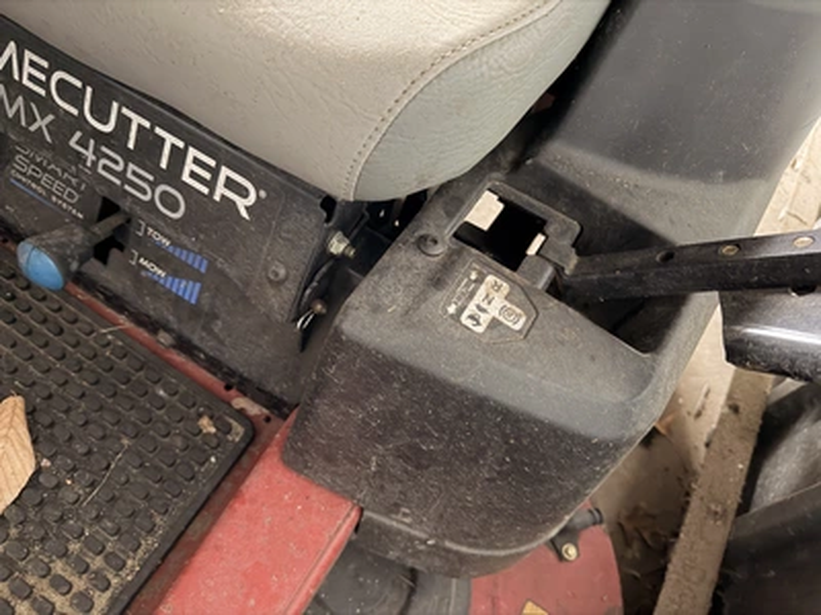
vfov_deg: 56.8
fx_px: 569
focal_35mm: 24
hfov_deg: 71.6
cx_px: 410
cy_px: 308
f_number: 1.78
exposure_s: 1/23
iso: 1600
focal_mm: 6.76
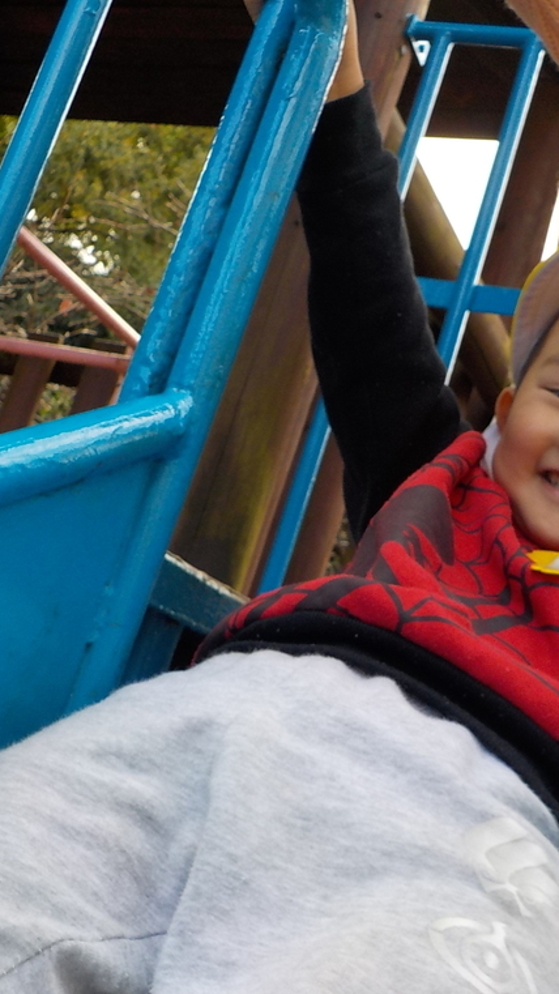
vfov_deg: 46.4
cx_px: 371
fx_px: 1160
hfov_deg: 27.0
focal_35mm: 44
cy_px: 496
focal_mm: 4.1
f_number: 3.3
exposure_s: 1/160
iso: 125
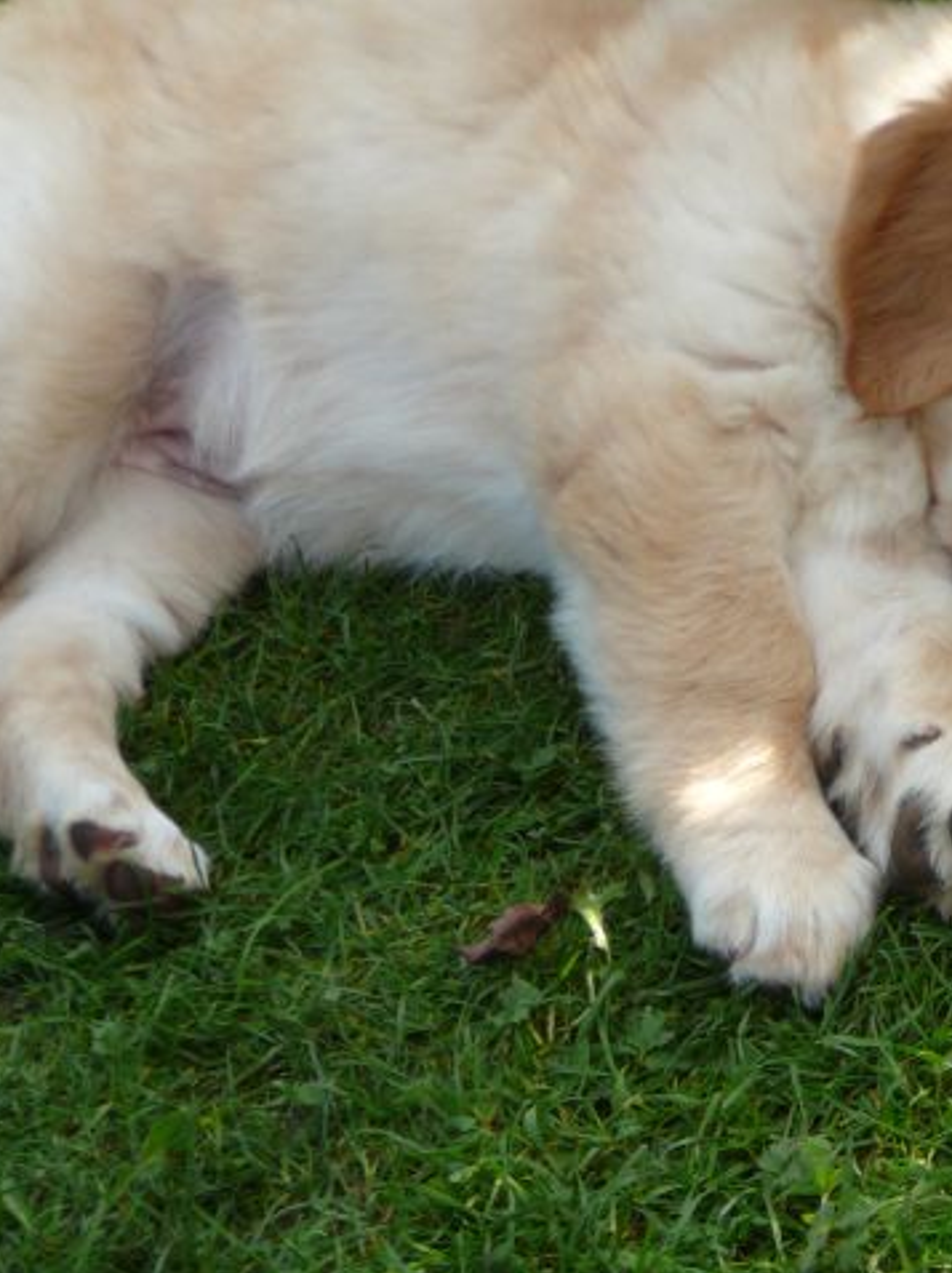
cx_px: 835
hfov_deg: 8.0
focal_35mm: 184
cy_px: 638
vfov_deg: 10.8
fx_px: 6756
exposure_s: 1/200
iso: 100
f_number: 4
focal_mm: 20.4
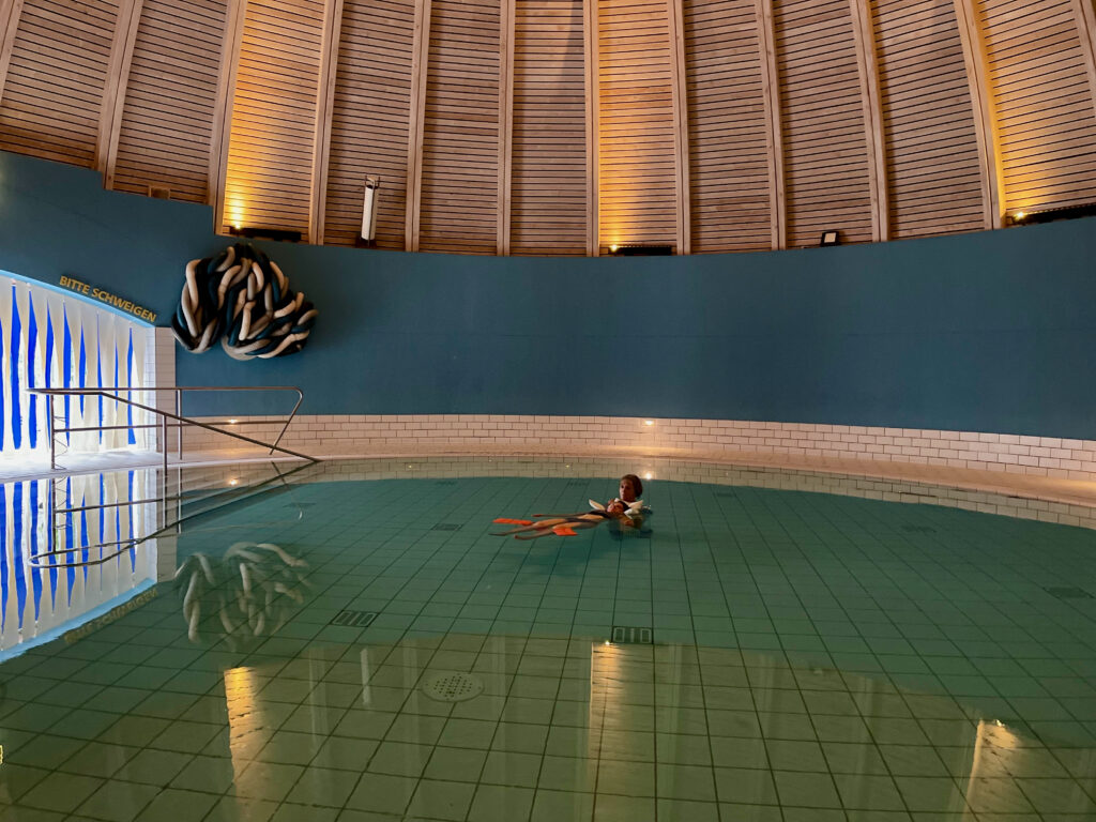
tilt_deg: -3.5
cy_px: 411
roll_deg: -0.9
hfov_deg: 67.3
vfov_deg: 53.1
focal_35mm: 26
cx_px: 548
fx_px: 823
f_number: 1.6
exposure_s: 1/30
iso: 800
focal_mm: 5.1
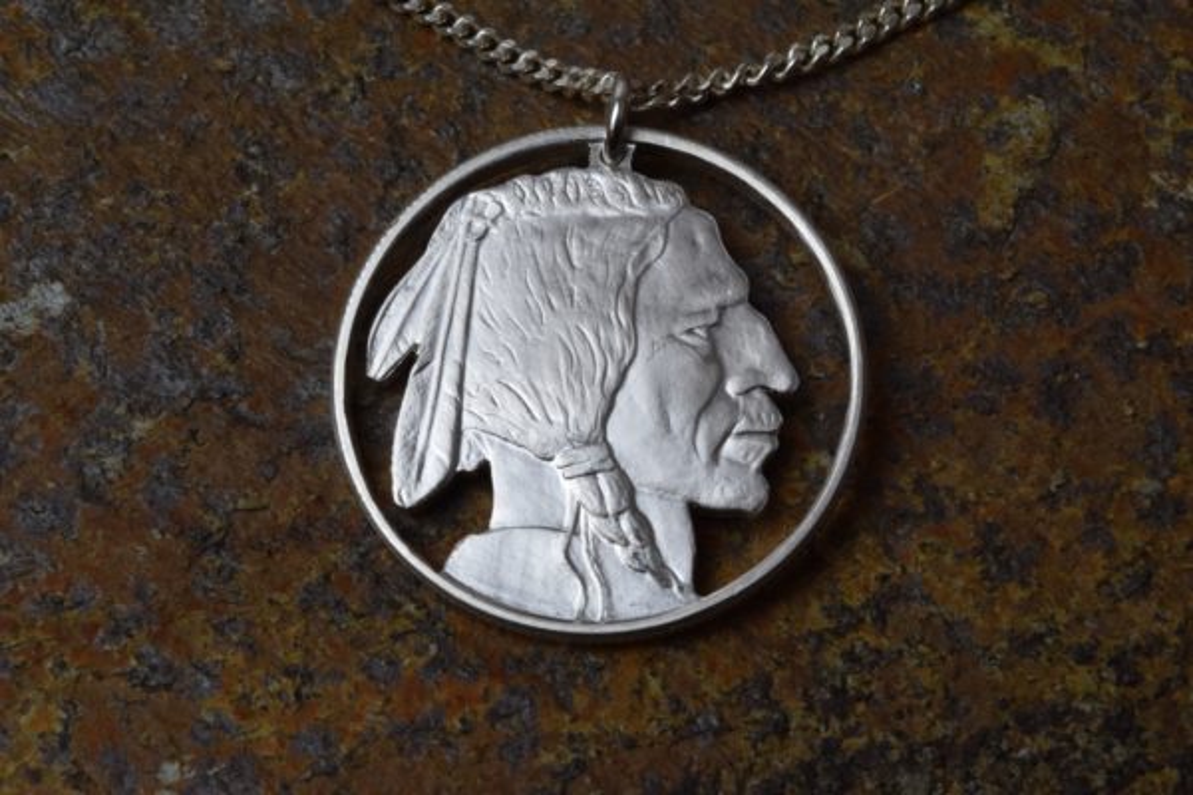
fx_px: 2734
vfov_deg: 16.6
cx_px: 596
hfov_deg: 24.6
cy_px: 398
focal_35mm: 82
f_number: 22
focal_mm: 55
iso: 500
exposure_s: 1/15
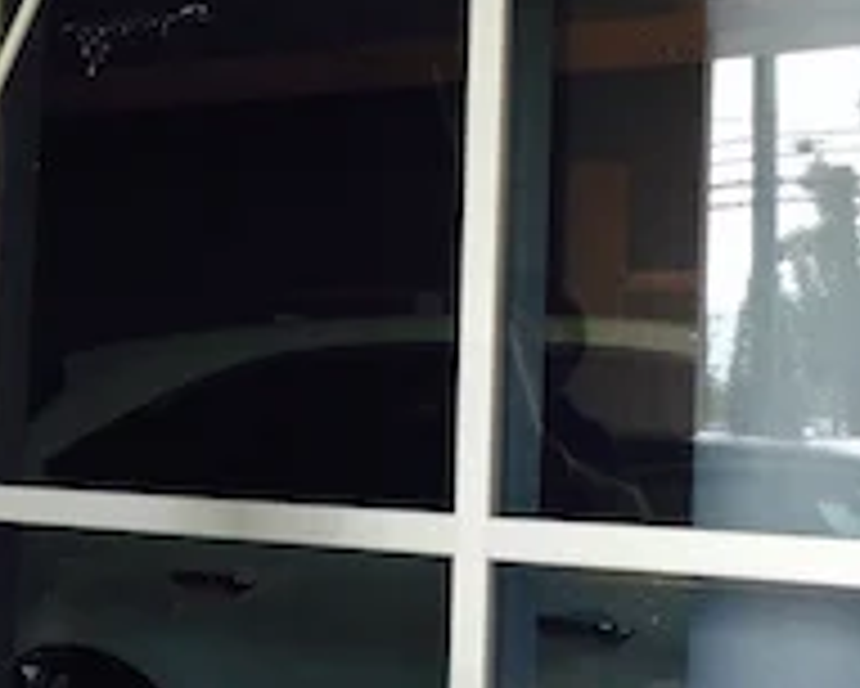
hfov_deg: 18.9
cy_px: 211
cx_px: 257
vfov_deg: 15.2
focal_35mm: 101
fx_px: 2572
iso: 50
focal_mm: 4.12
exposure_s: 1/120
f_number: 2.4
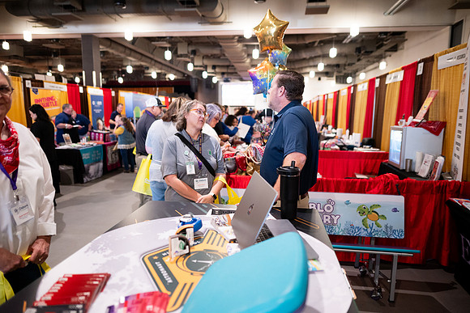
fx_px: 313
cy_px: 156
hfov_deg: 73.7
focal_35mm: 24
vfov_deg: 53.2
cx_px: 235
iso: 1600
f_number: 1.8
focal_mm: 24
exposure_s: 1/200
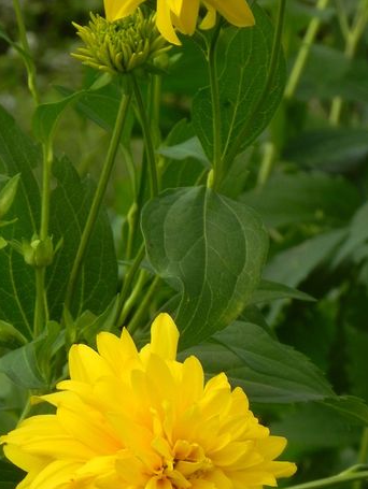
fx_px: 3581
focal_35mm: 253
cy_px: 257
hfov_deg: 5.9
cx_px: 112
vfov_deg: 7.8
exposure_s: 1/400
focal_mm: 25.7
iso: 160
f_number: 6.3
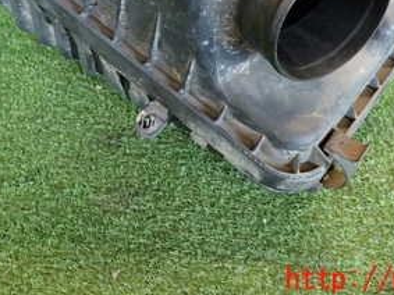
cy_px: -15
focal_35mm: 53
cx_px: 182
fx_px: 603
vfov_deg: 25.8
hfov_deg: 36.2
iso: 320
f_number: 2
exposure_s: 1/30
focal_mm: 4.5
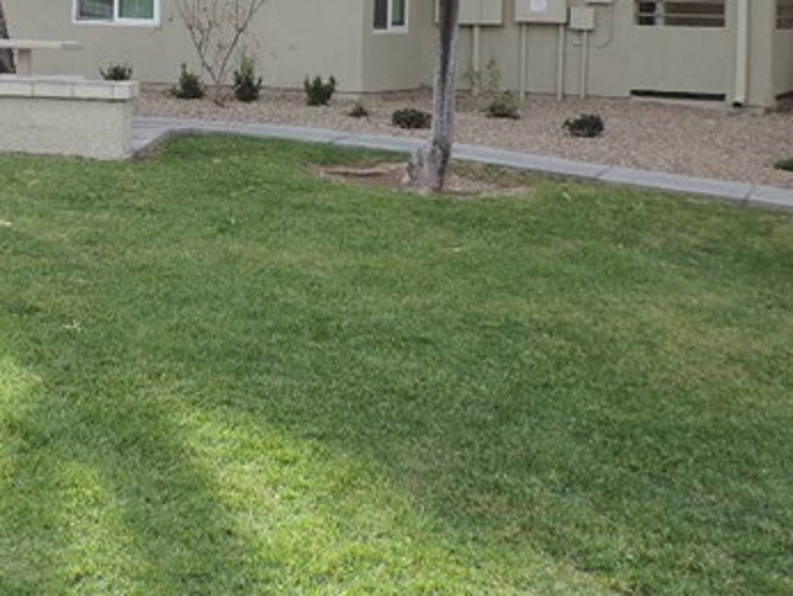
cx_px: 206
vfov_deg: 19.9
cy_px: -55
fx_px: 1628
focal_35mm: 71
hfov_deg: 27.0
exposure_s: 1/200
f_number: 3
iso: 80
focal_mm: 4.3
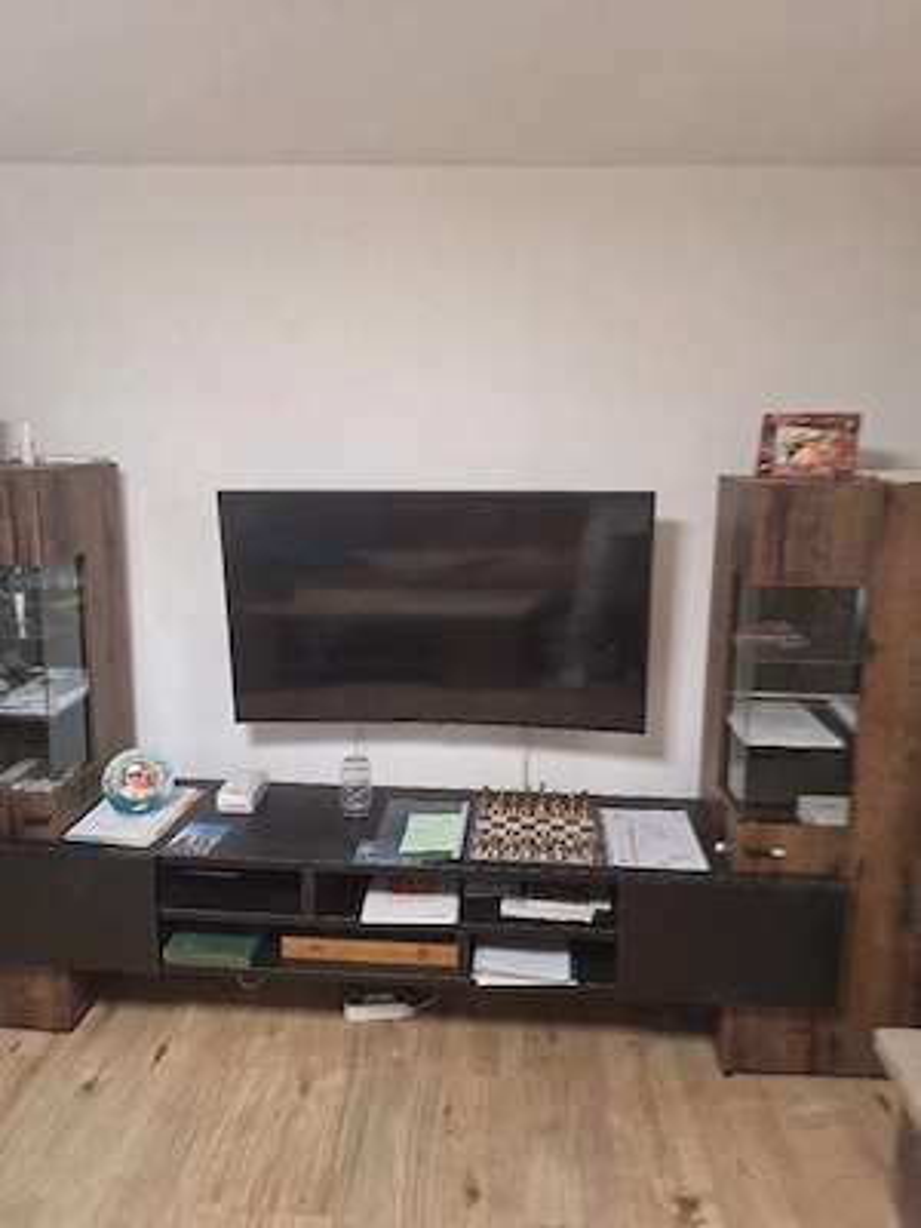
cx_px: 460
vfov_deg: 73.9
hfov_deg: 58.9
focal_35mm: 23
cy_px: 614
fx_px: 816
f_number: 1.8
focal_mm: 5.54
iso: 160
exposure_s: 1/50
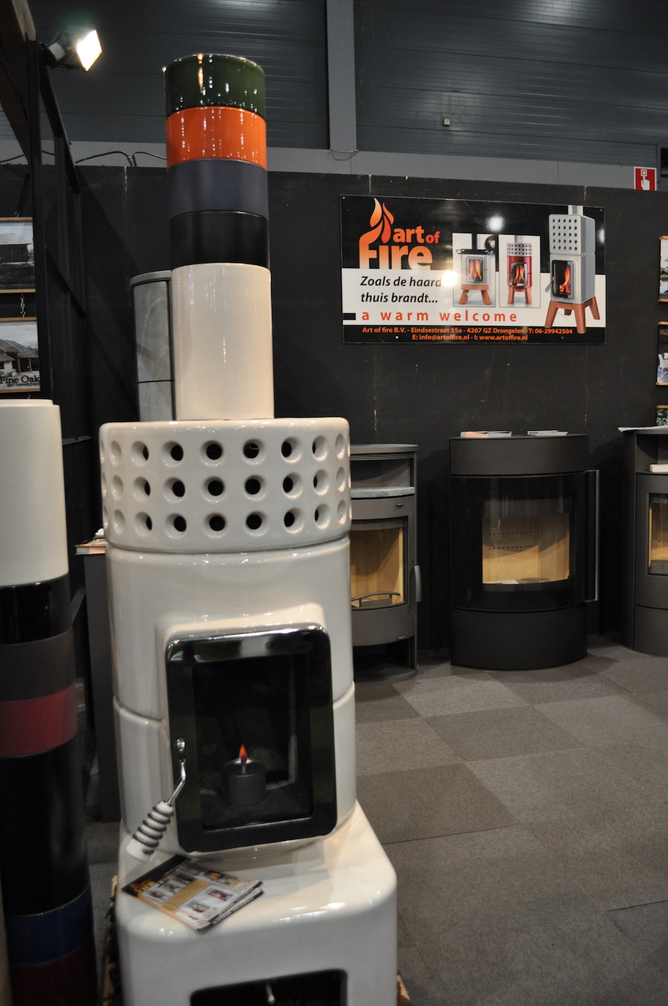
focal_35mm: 30
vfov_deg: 62.0
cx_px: 334
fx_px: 837
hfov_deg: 43.5
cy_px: 503
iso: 800
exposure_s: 1/40
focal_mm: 20
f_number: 3.8
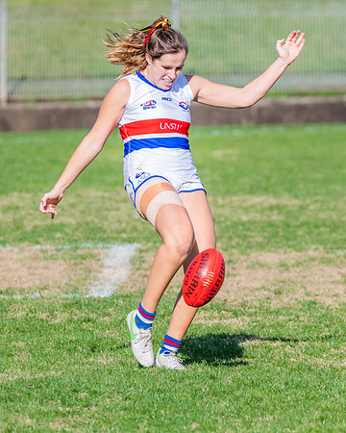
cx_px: 230
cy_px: 243
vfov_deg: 2.7
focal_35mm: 728
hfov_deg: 2.1
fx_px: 9318
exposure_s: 1/1600
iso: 800
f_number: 10
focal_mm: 460
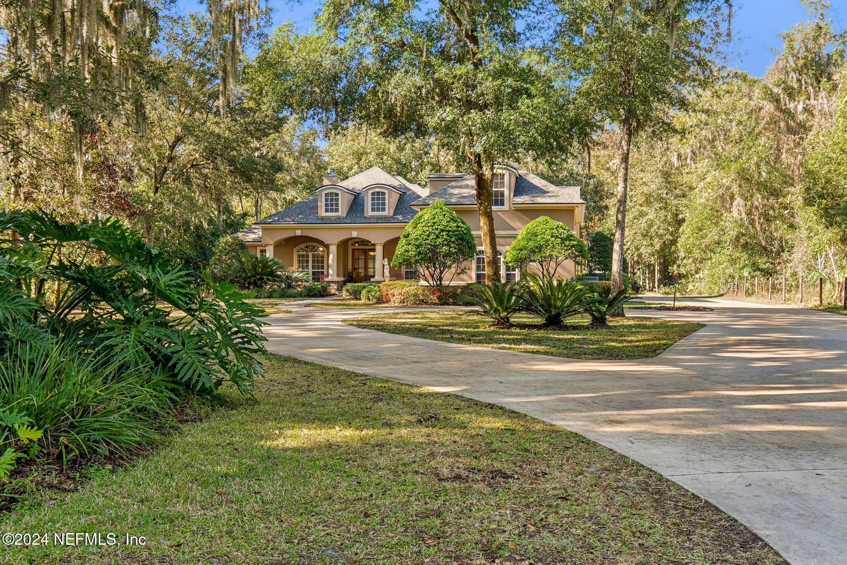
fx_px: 847
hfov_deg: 53.1
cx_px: 424
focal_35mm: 36
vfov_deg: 36.9
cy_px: 282
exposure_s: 1/50
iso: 400
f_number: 8
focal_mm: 24
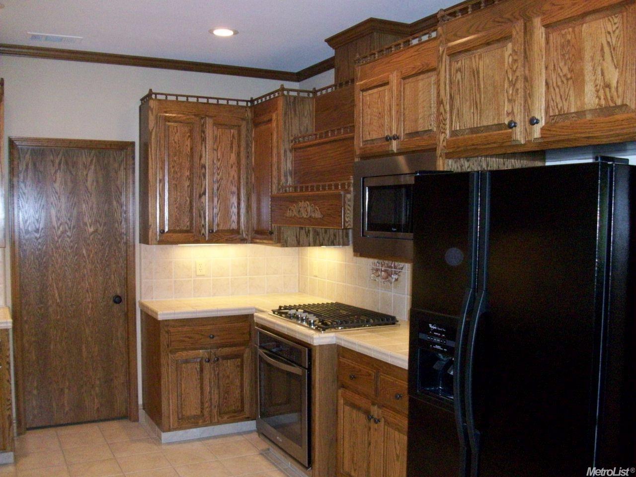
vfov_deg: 41.8
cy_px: 238
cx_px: 318
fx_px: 625
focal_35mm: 34
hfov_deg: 54.0
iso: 320
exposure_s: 1/60
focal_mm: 5.7
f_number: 2.8
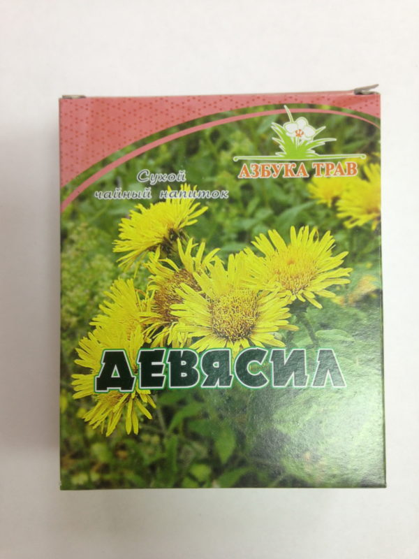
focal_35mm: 33
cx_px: 210
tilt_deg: -87.6
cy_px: 280
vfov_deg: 55.4
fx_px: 533
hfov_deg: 42.9
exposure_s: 1/24
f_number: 2.4
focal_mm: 4.12
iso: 50
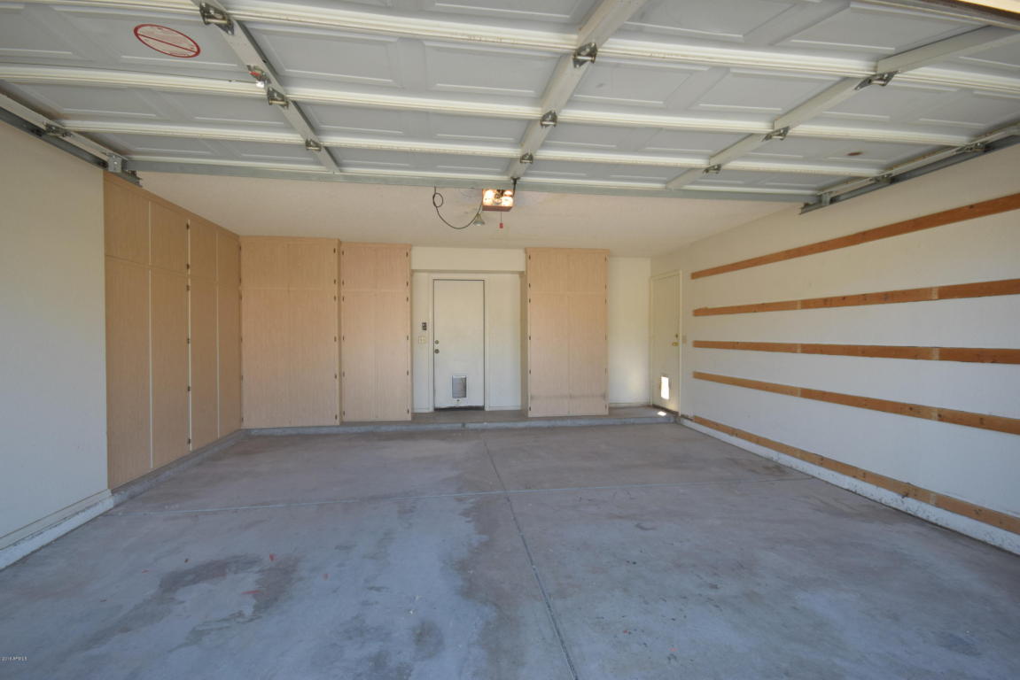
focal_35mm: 15
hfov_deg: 100.4
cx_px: 510
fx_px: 425
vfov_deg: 77.4
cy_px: 340
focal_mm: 10
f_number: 7.1
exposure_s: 1/200
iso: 800
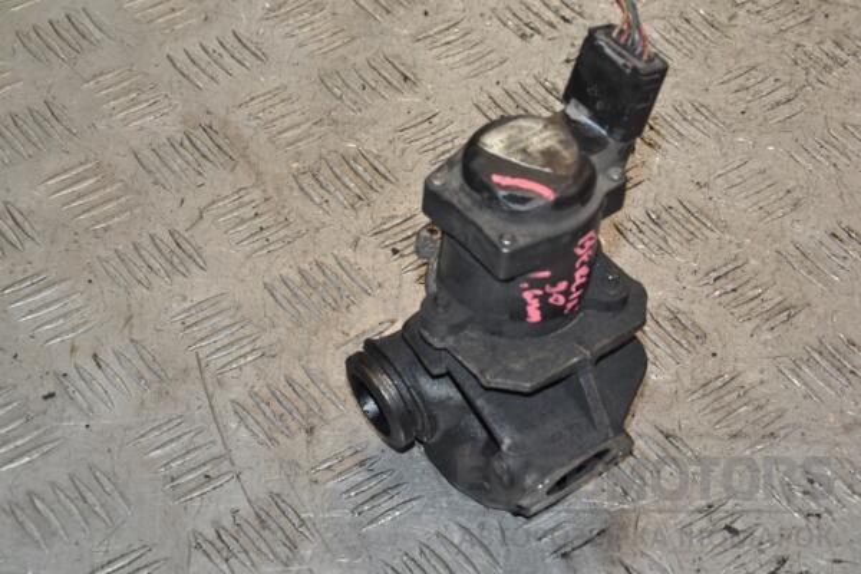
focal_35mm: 105
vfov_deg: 13.0
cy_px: 287
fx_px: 2511
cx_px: 430
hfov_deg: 19.5
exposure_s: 1/200
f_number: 10
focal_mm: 70
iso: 800
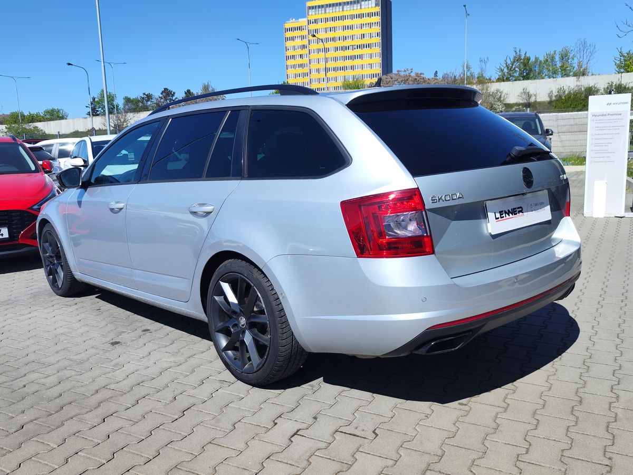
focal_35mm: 23
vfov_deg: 58.9
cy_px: 238
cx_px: 316
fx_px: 421
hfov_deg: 73.9
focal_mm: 7.01
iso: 50
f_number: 1.69
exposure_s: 1/997
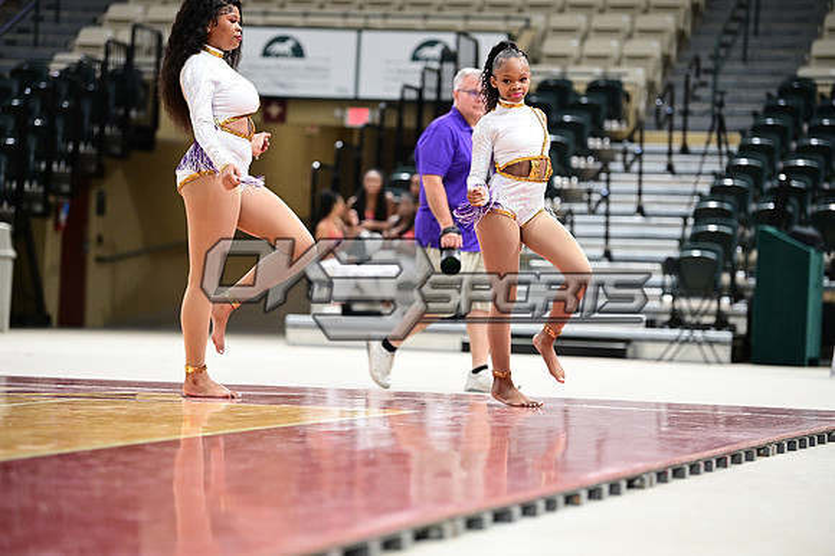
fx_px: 3477
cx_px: 418
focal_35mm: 150
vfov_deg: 9.1
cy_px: 278
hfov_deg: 13.7
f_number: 3.2
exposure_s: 1/1000
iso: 6400
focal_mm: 150
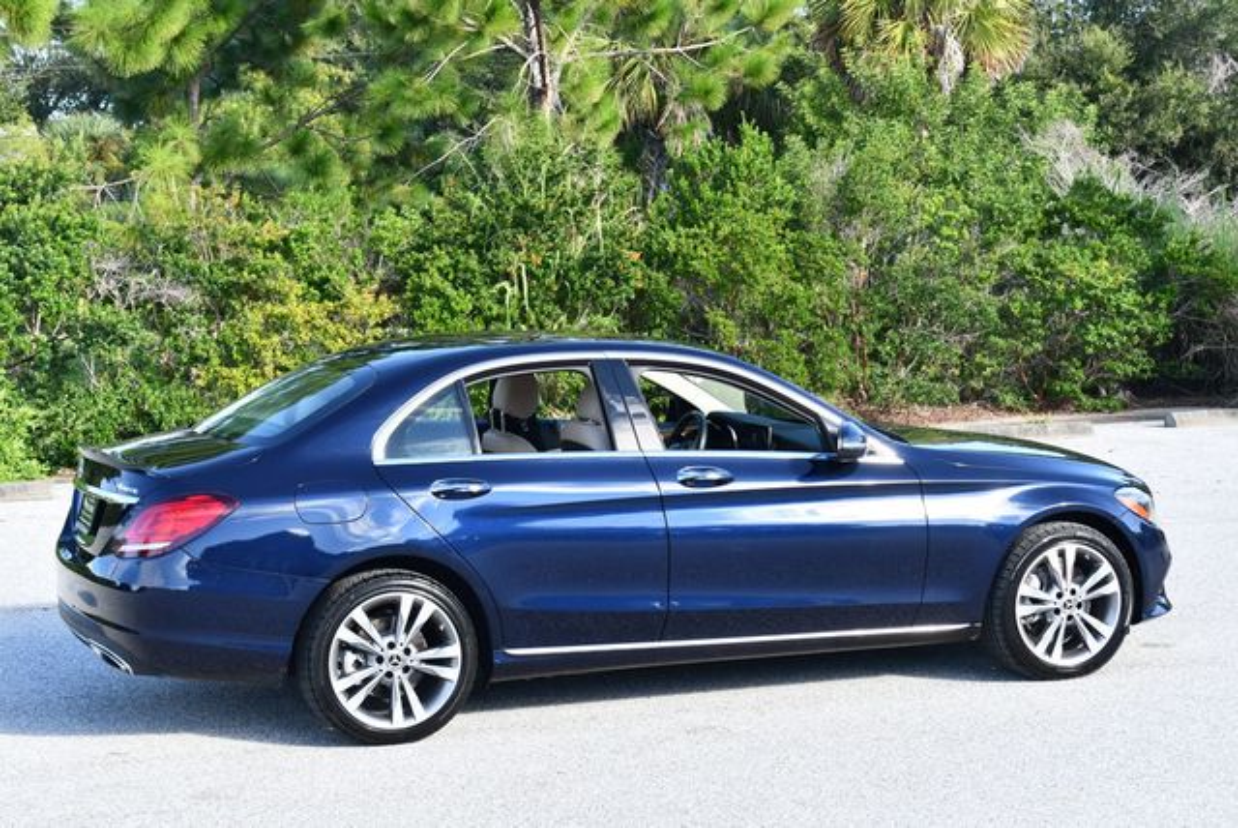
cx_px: 619
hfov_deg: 29.6
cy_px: 414
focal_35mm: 68
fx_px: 2341
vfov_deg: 20.1
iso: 280
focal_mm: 34
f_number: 5.6
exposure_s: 1/250
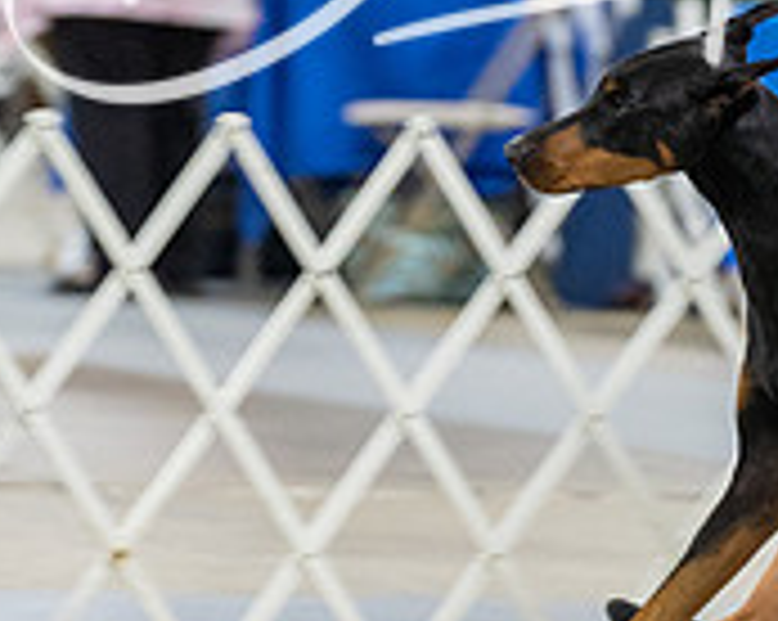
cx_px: 762
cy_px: 198
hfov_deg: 3.6
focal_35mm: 540
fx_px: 12420
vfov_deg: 2.9
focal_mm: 147
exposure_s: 1/160
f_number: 2.8
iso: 2500
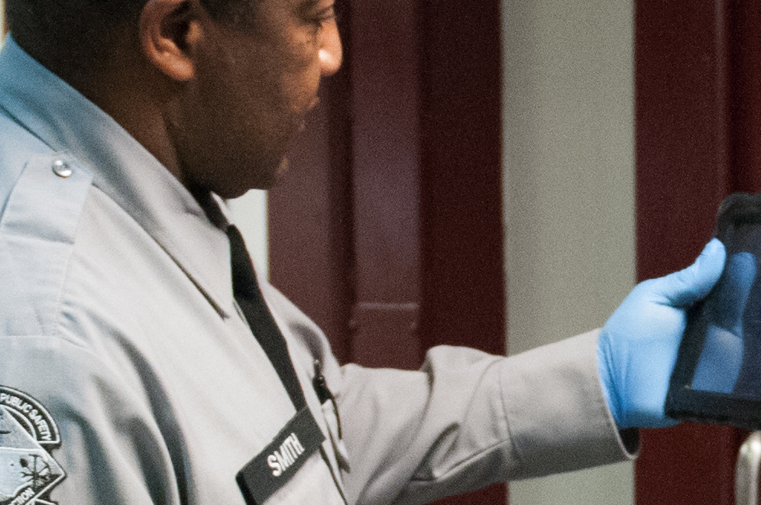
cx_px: 807
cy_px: 447
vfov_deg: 8.8
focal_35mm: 155
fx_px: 3272
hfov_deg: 13.1
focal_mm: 24
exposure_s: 1/160
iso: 3200
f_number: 2.8
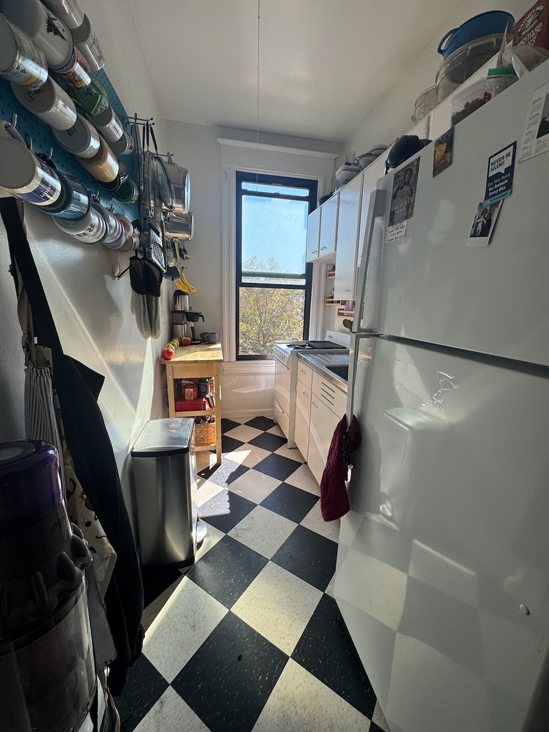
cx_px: 274
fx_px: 296
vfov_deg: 102.1
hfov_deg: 85.7
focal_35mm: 14
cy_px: 366
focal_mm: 2.22
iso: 40
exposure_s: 1/253
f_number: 2.2
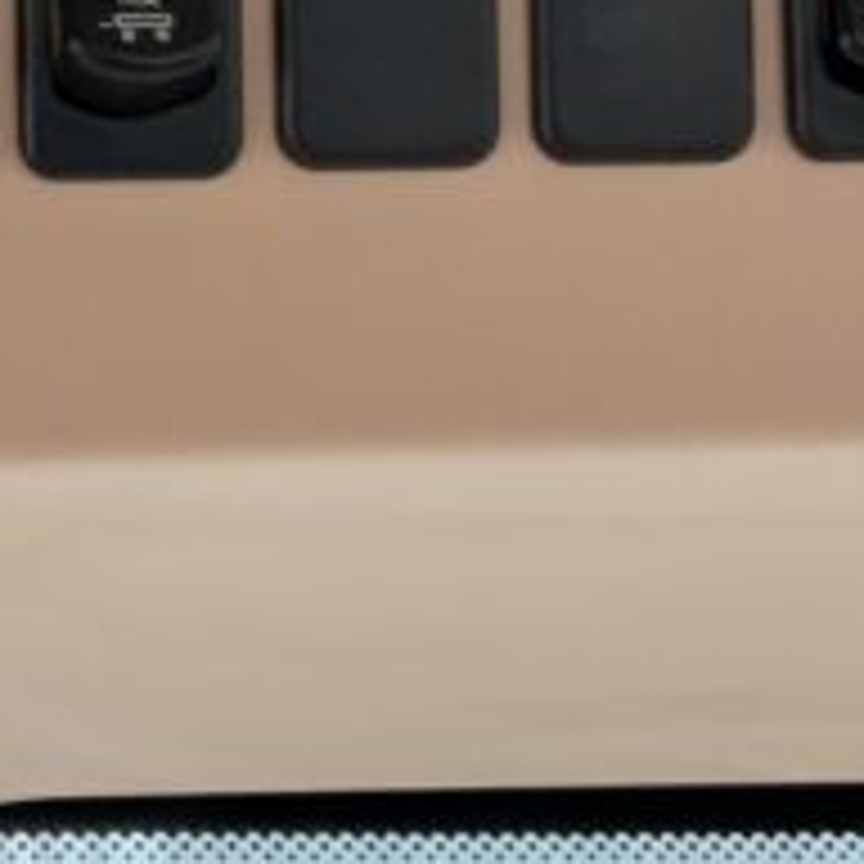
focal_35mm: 137
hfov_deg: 12.2
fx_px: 3869
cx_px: -369
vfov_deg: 12.6
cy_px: -50
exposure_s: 1/122
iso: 32
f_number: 1.8
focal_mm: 3
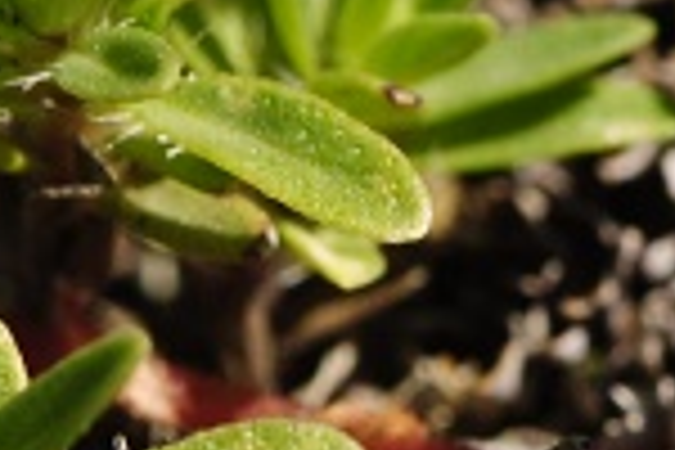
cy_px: 252
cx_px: 648
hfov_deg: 3.0
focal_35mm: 681
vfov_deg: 2.0
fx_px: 12762
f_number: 11
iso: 100
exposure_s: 1/100
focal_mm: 85
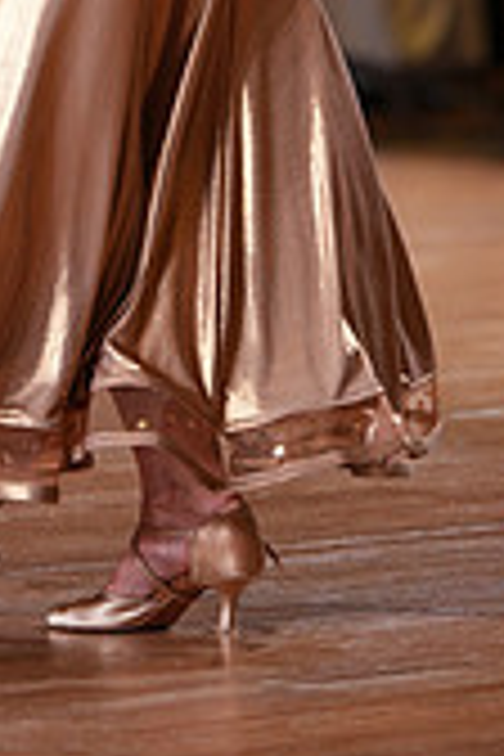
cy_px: -500
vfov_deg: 3.8
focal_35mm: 537
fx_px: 11276
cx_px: 146
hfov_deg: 2.6
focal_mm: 156
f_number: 2.8
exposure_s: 1/320
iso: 500
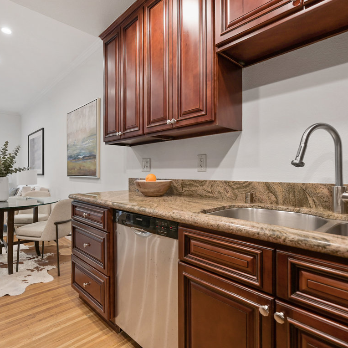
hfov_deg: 74.4
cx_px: 150
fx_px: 227
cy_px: 176
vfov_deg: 74.8
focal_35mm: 20
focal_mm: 15
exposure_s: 1/100
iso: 400
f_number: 4.5
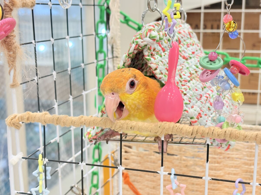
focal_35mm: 52
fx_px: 392
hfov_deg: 36.8
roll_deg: +0.9
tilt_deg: -10.1
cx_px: 130
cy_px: 98
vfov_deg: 28.0
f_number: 1.6
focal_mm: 5.96
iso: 125
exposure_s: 1/100
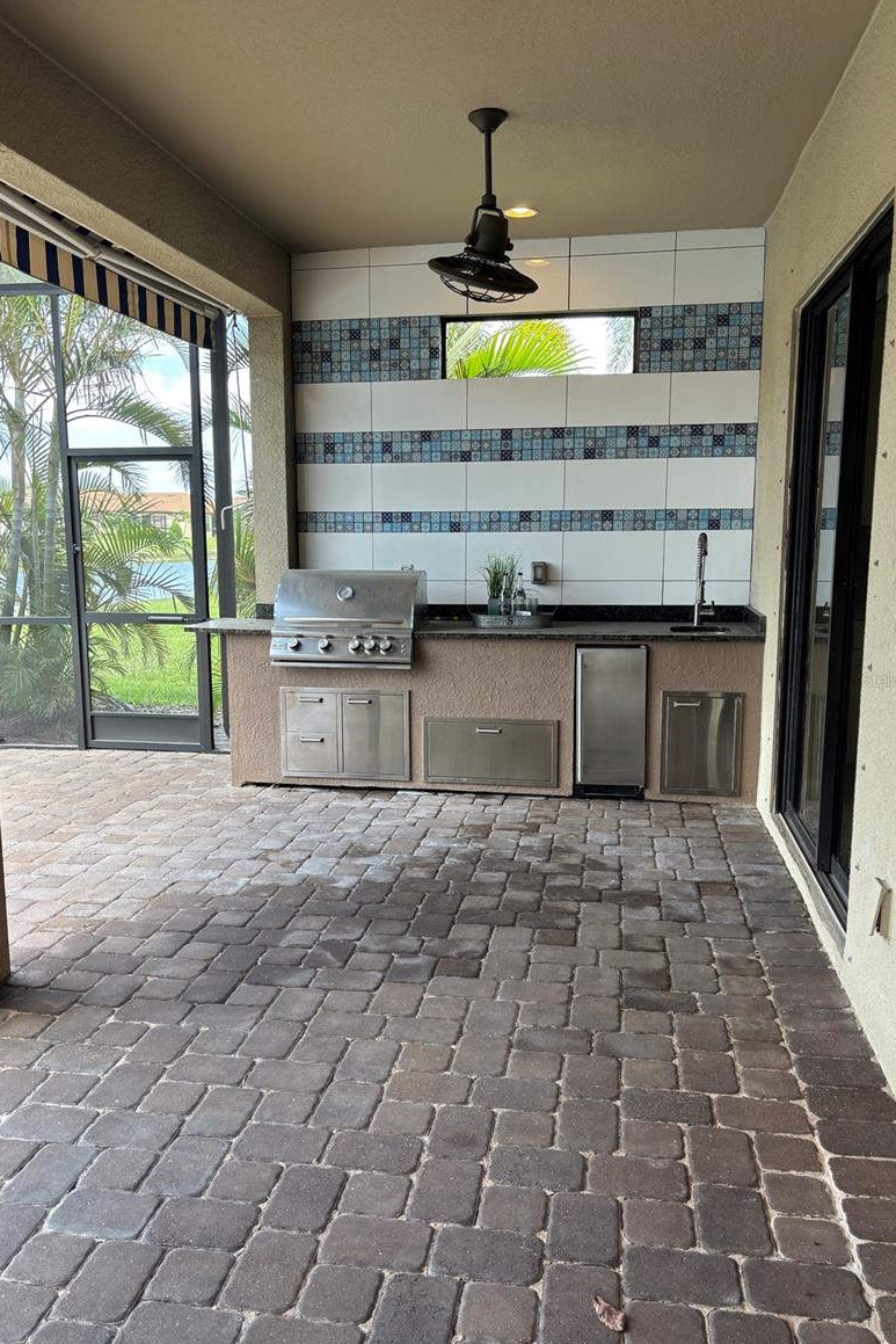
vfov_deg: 65.5
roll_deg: -0.4
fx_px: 1045
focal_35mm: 28
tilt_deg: -8.7
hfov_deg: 46.4
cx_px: 423
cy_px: 680
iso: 50
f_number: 1.6
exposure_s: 1/111
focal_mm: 5.96
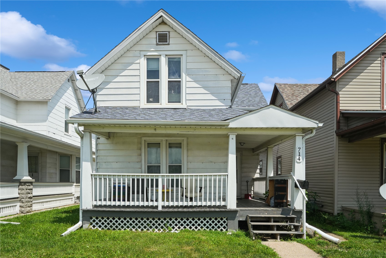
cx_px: 193
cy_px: 129
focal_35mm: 23
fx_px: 247
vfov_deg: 55.1
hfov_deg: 76.1
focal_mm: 23
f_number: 10
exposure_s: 1/800
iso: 400
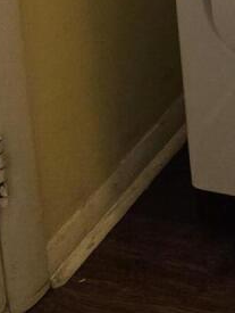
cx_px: 769
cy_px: -569
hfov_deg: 7.5
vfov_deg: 9.6
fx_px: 1508
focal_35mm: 167
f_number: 1.8
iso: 125
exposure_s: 1/120
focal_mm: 5.4
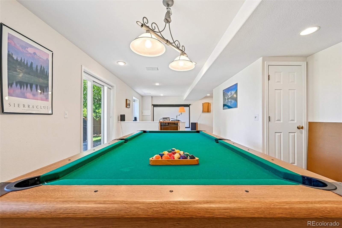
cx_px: 171
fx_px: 133
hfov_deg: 104.3
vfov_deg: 81.2
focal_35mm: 14
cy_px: 114
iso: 400
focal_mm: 14
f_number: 10
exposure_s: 1/15
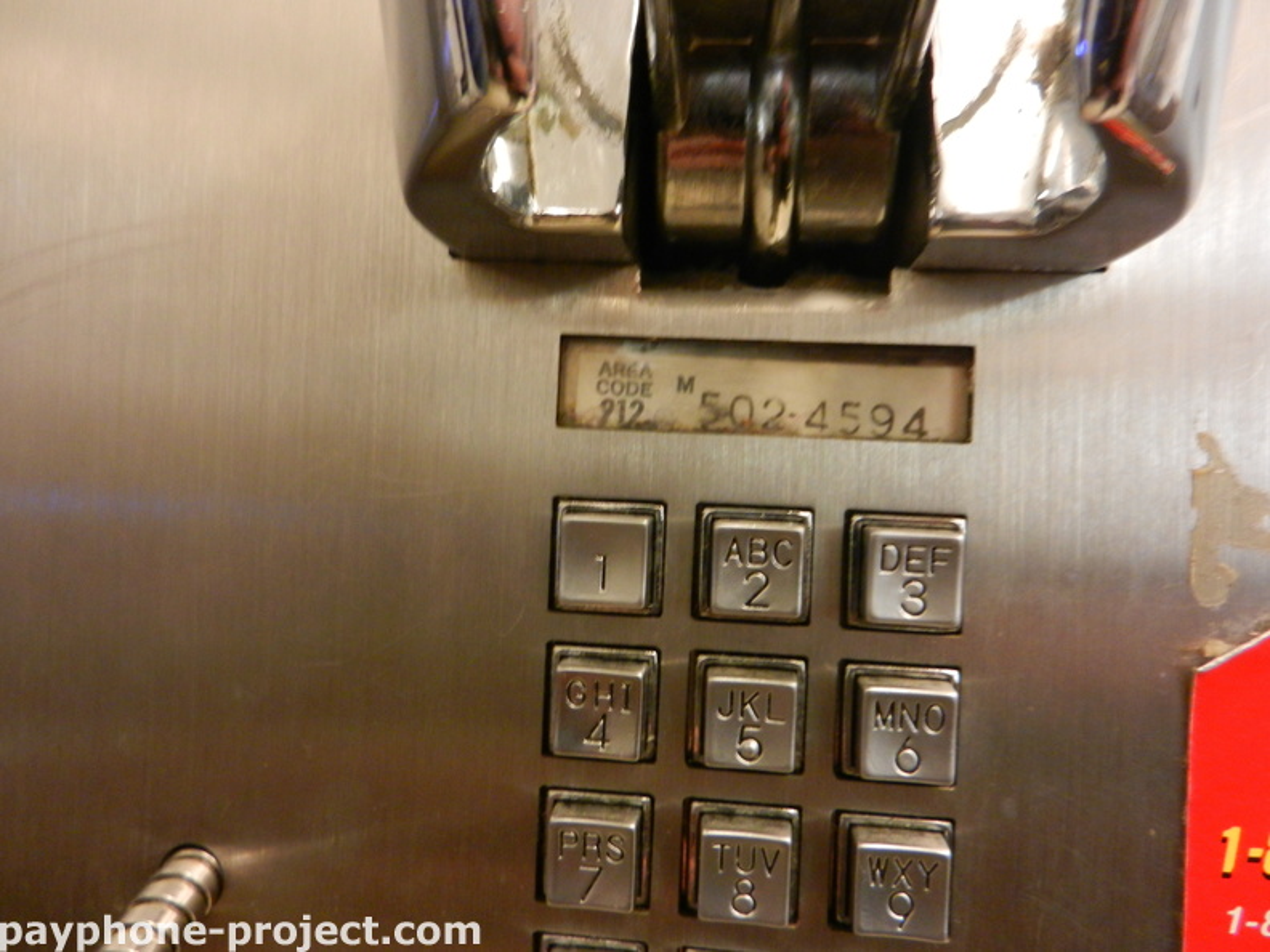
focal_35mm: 25
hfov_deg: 69.4
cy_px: 476
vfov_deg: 54.9
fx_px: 917
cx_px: 635
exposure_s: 1/15
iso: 400
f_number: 3.5
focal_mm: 4.5
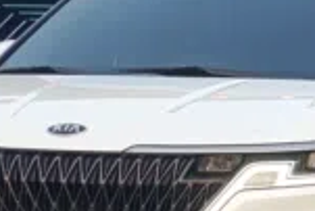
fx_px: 1778
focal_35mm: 203
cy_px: 104
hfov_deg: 10.1
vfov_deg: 6.8
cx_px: 211
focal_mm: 6.11
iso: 82
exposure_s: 1/100
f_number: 1.65
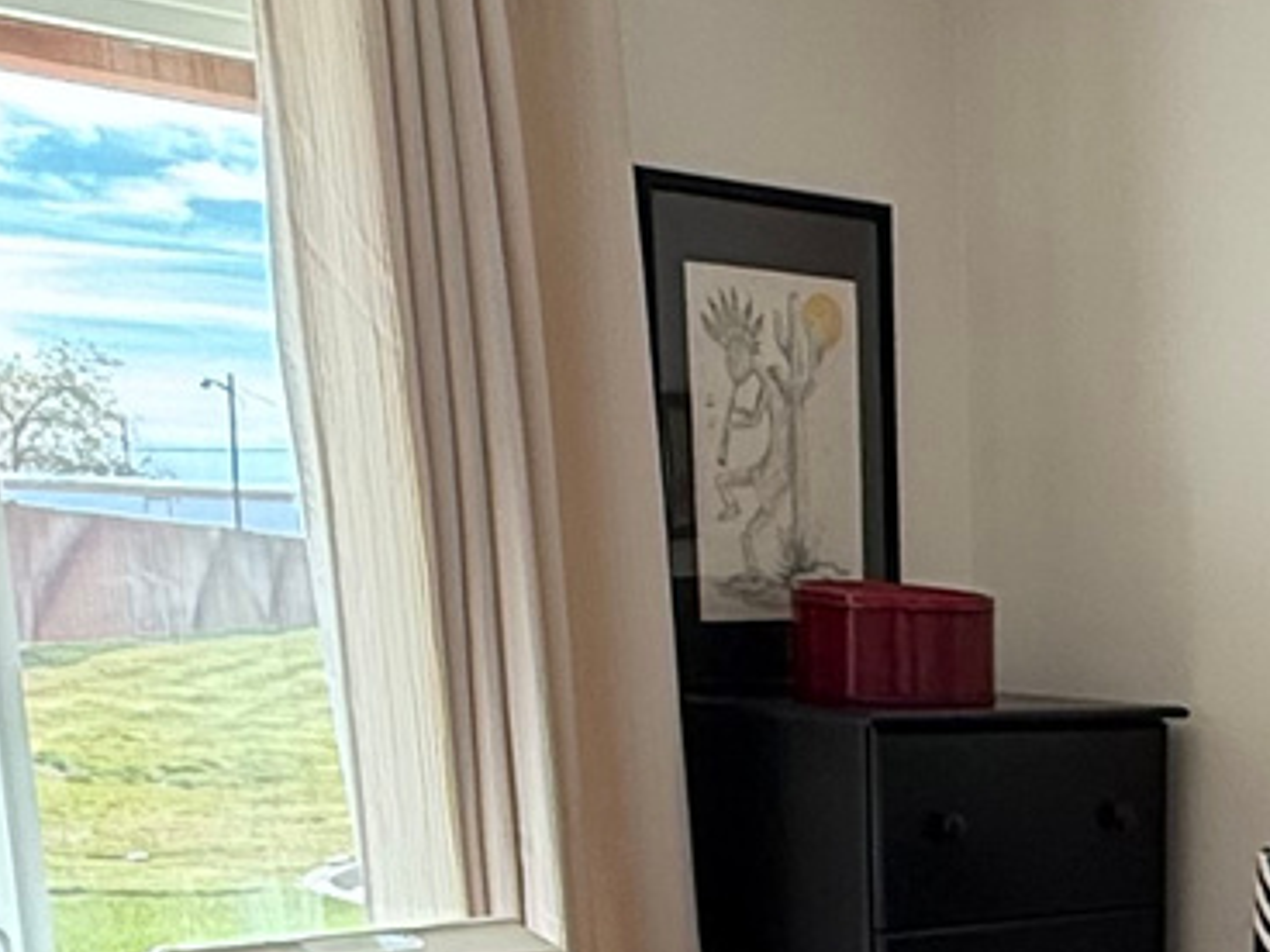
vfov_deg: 16.9
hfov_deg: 23.1
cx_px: 1501
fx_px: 2862
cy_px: 1473
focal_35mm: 78
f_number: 2.2
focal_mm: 2.22
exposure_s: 1/99
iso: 125
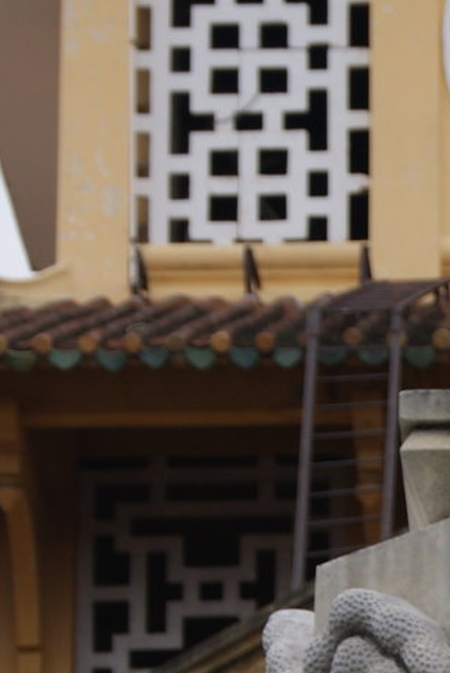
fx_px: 5910
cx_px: 673
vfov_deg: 6.5
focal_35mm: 316
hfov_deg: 4.3
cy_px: 684
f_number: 8
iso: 100
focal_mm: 55
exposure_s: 1/160
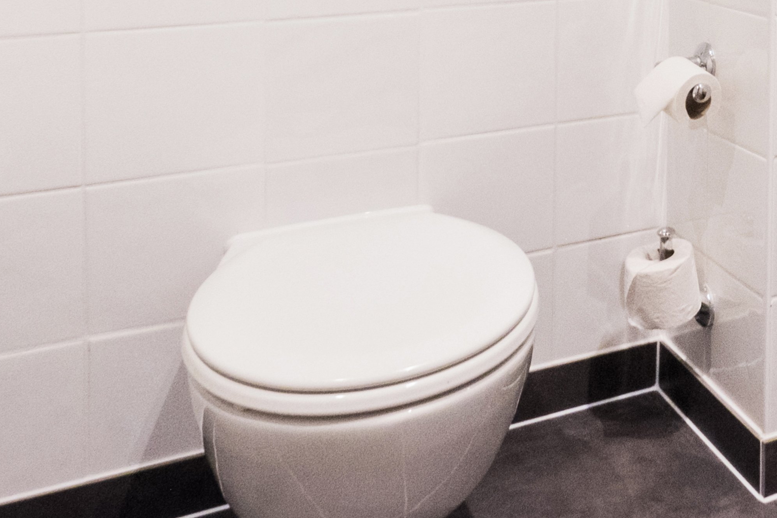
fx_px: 971
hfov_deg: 36.4
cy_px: -181
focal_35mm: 45
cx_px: 868
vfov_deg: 25.2
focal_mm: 10
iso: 4000
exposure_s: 1/15
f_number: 14
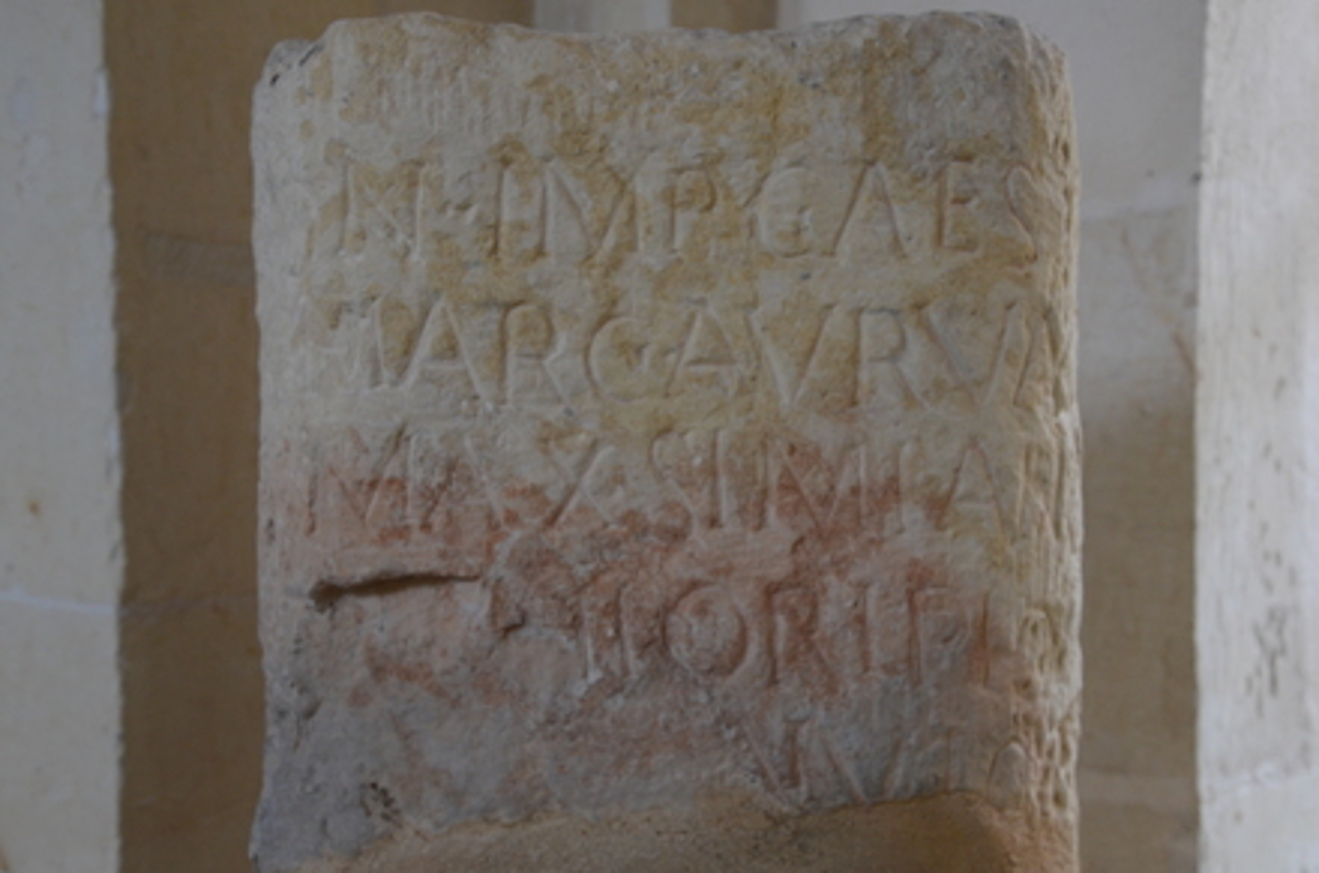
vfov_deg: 25.6
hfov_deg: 37.9
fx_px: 1919
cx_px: 660
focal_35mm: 52
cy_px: 436
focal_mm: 35
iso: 1000
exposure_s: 1/100
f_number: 5
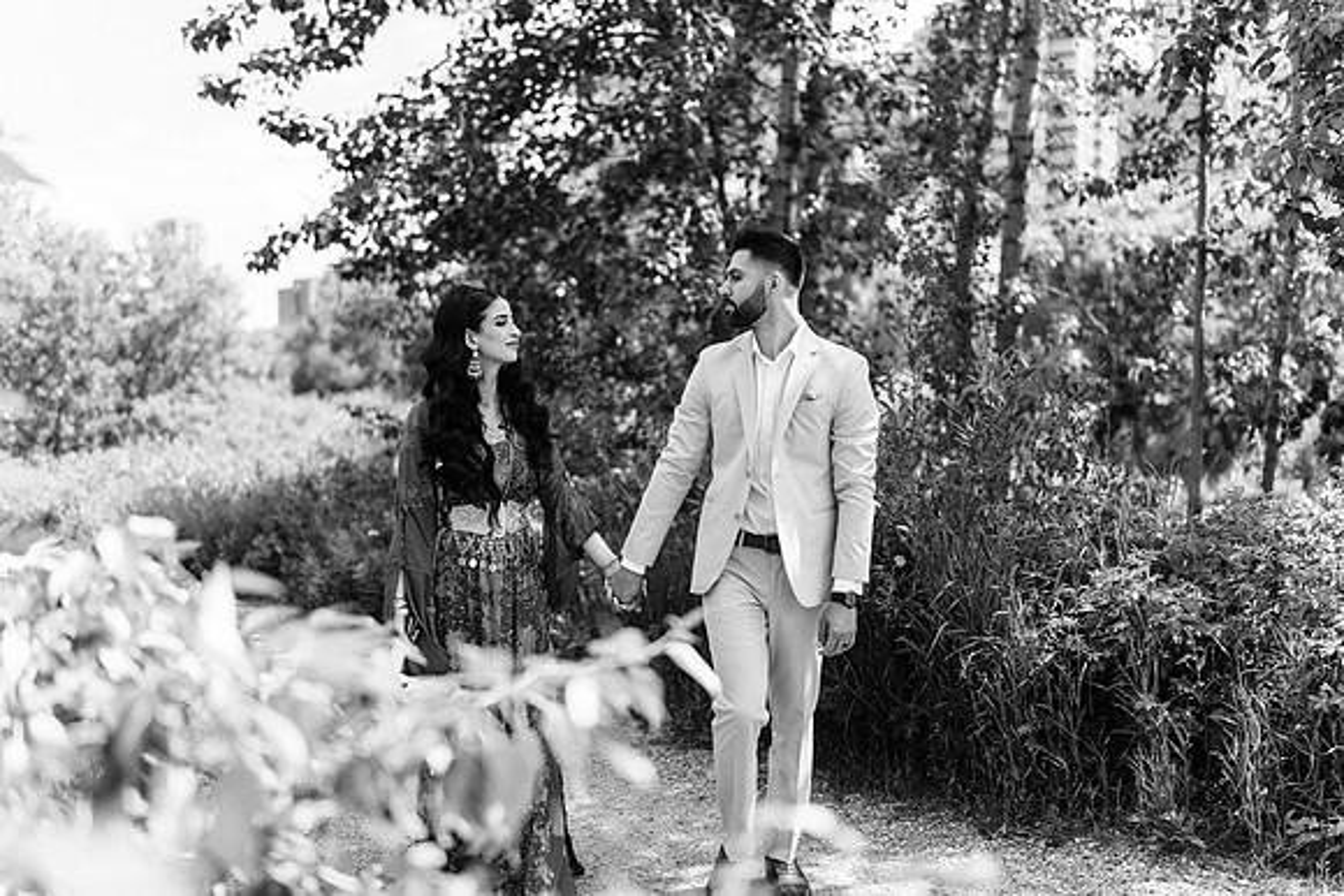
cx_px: 672
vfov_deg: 37.9
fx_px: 1307
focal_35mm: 35
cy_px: 448
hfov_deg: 54.4
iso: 125
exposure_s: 1/3200
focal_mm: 35
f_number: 1.2
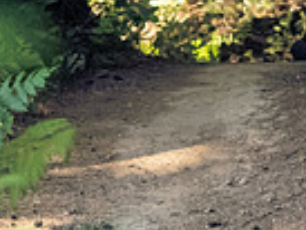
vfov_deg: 4.4
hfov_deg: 5.9
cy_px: 12
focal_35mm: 338
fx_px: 2990
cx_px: 181
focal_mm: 40
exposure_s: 1/1250
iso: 5000
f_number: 2.8
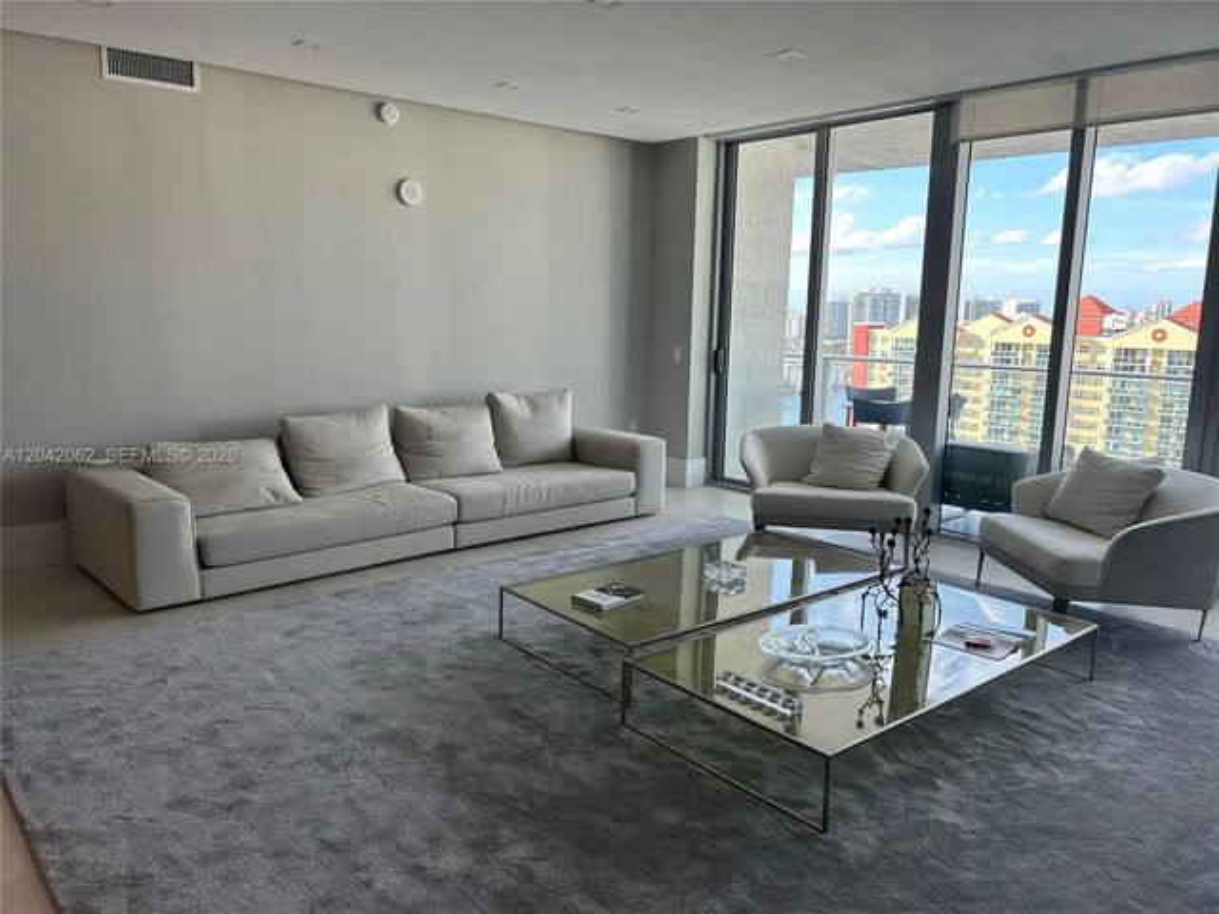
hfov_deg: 67.3
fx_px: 916
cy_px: 457
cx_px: 610
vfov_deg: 53.1
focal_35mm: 26
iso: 50
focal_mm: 5.7
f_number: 1.5
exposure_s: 1/334
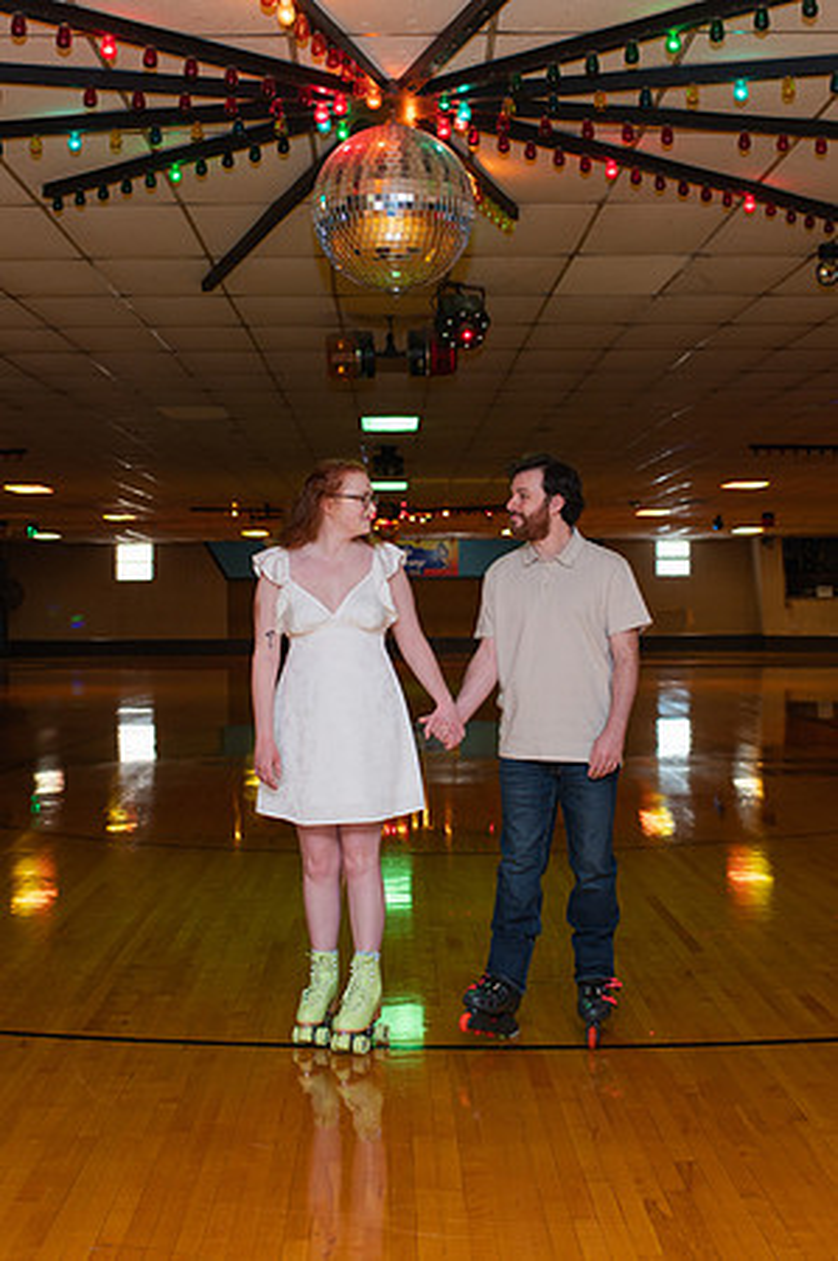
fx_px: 1844
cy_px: 631
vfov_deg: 37.8
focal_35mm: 53
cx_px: 441
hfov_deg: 25.6
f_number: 3.2
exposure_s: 1/200
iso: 1000
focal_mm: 35
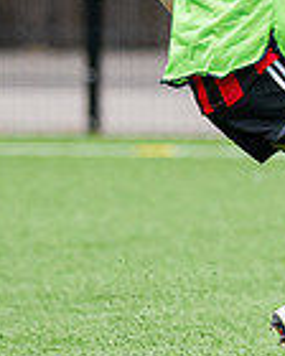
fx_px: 12378
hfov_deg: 1.3
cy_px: 135
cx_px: 1006
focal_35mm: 1174
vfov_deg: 1.6
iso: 200
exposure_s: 1/4000
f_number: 2.1
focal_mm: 135
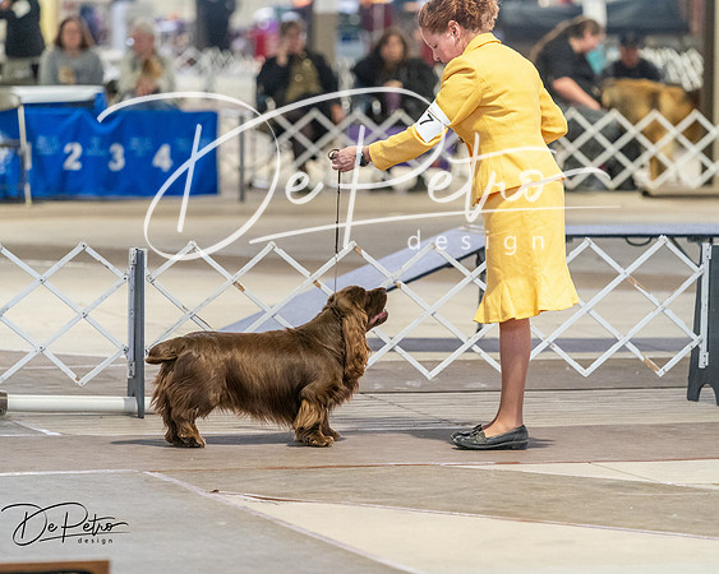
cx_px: 360
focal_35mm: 211
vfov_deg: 7.3
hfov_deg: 9.2
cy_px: 287
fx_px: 4480
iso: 6400
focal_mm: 187
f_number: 3.5
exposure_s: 1/250
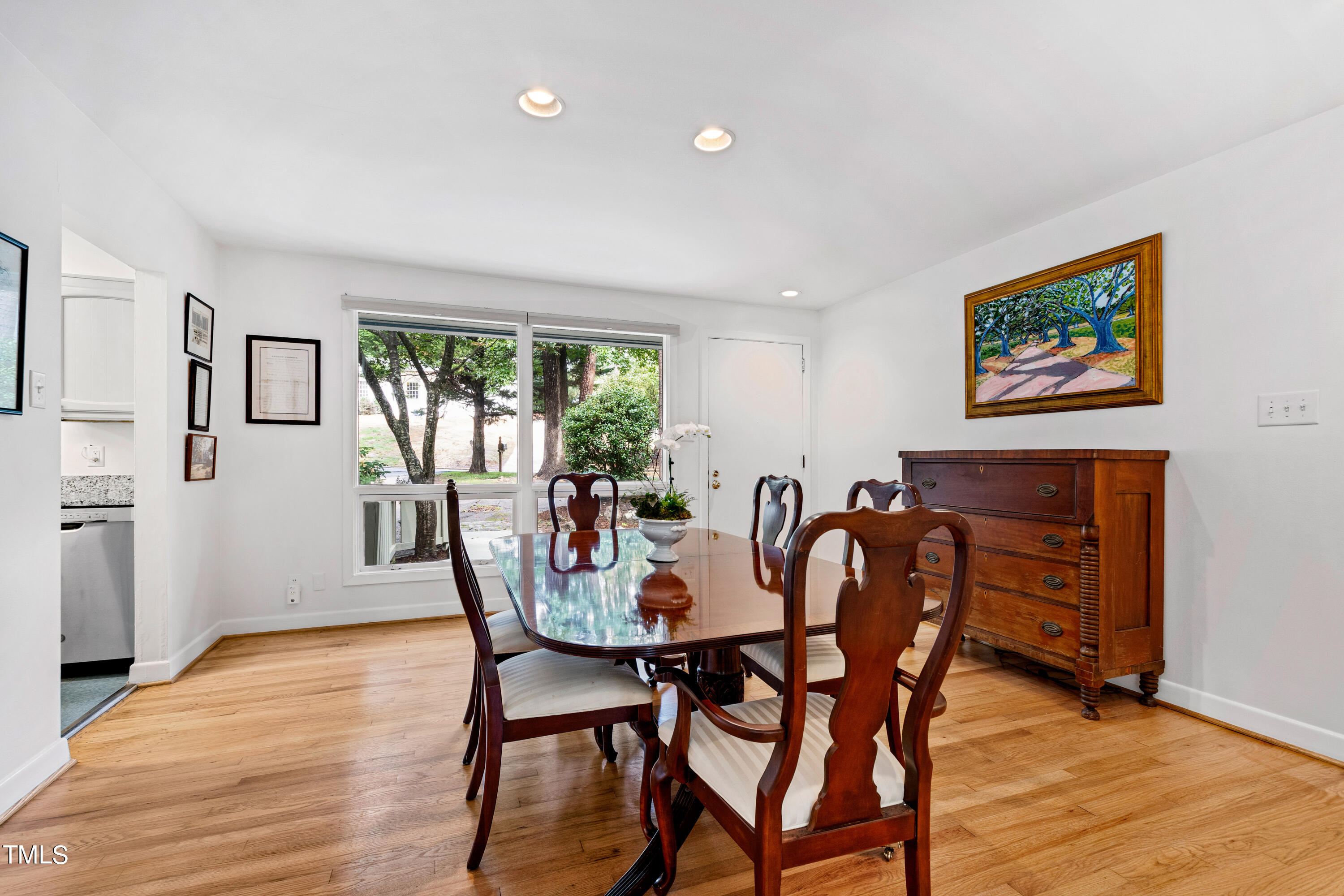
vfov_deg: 77.3
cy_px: 448
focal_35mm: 15
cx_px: 672
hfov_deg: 100.4
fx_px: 560
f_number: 8
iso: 200
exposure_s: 1/1.67
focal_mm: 10
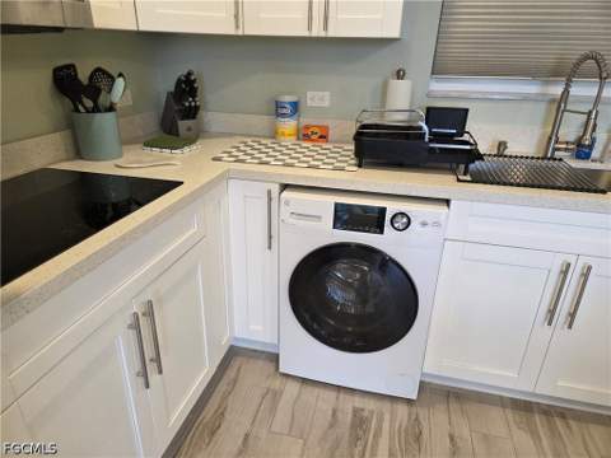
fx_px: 406
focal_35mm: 23
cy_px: 229
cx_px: 306
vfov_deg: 58.9
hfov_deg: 73.9
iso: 200
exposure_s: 1/120
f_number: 1.8
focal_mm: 5.4
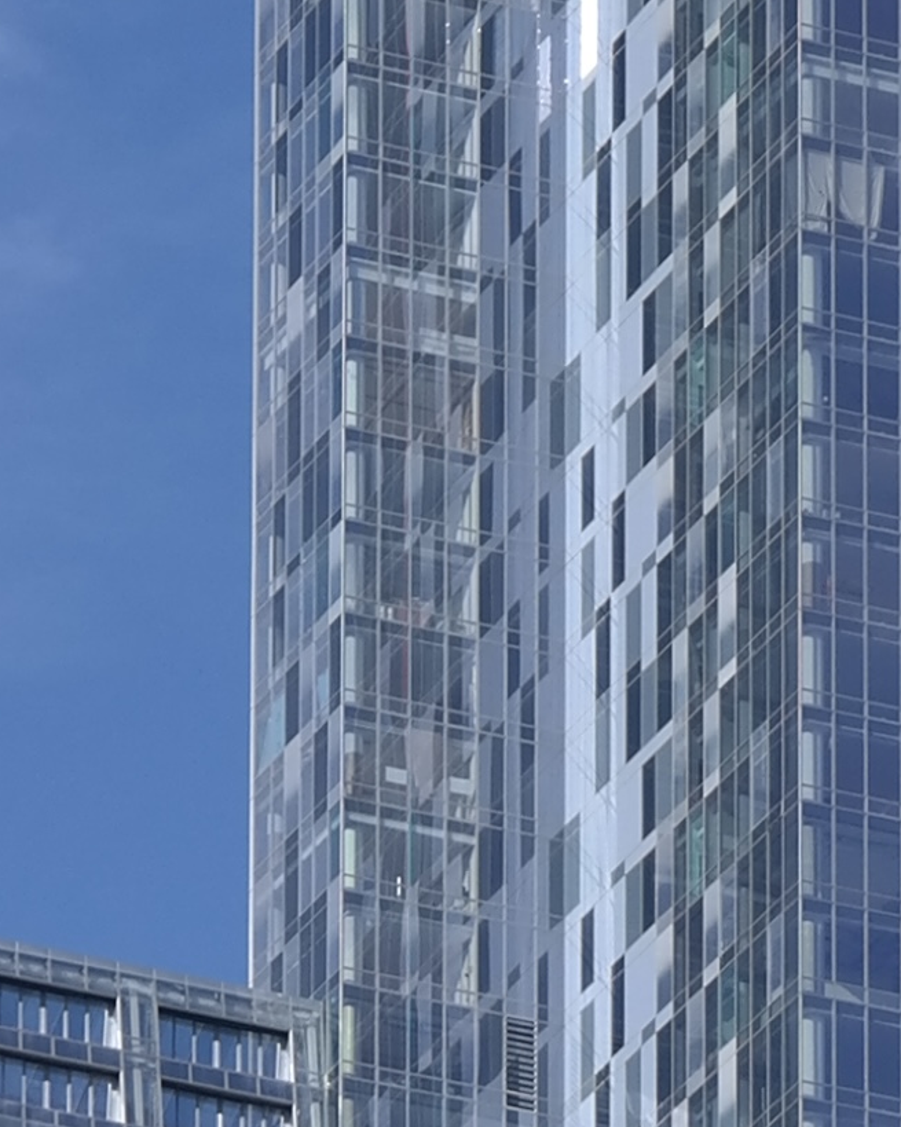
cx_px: 444
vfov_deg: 5.0
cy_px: 1961
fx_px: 12802
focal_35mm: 384
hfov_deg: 4.0
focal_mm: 42
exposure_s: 1/250
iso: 100
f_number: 6.3
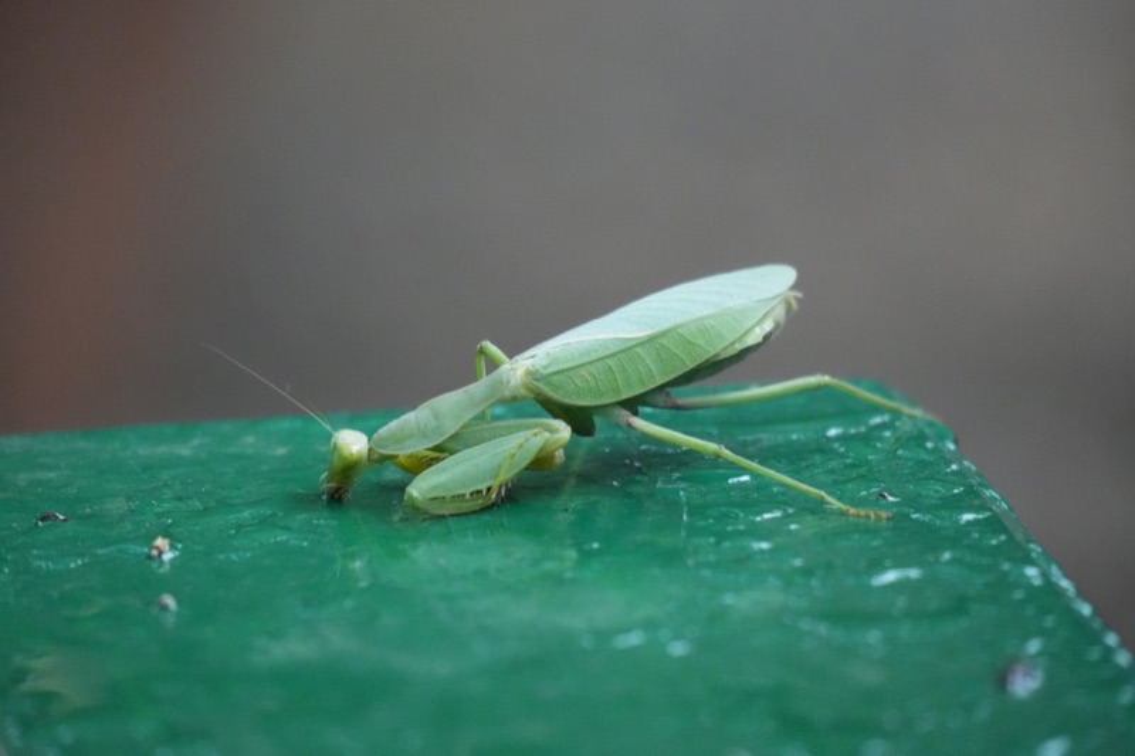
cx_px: 568
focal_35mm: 525
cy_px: 378
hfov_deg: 3.9
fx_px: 16548
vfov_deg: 2.6
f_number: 6.3
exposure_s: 1/500
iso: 6400
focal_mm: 350
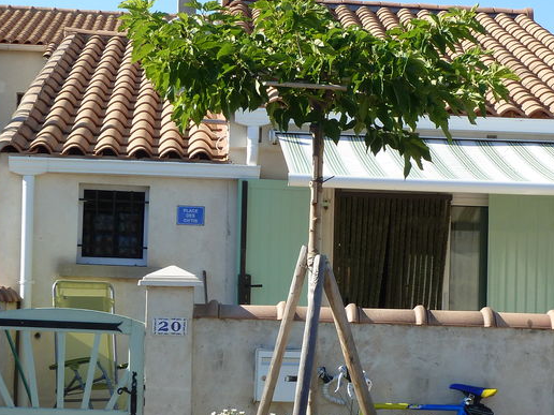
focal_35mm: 93
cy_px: 300
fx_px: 1488
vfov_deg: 15.8
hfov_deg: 21.0
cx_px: 373
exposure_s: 1/320
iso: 80
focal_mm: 7.9
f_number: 4
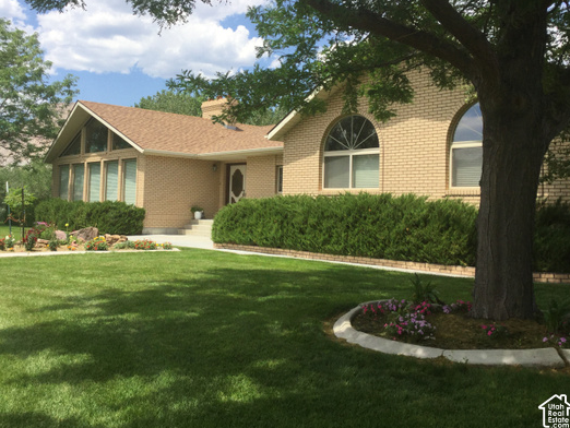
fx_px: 626
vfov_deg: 37.6
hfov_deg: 48.7
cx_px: 235
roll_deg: -2.2
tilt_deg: +0.7
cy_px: 174
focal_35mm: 38
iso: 25
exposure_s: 1/1217
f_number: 2.4
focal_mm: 3.3
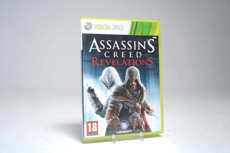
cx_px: 115
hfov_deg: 51.9
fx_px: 236
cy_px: 76
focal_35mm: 37
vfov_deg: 35.9
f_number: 5
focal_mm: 37
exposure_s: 1/3
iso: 64
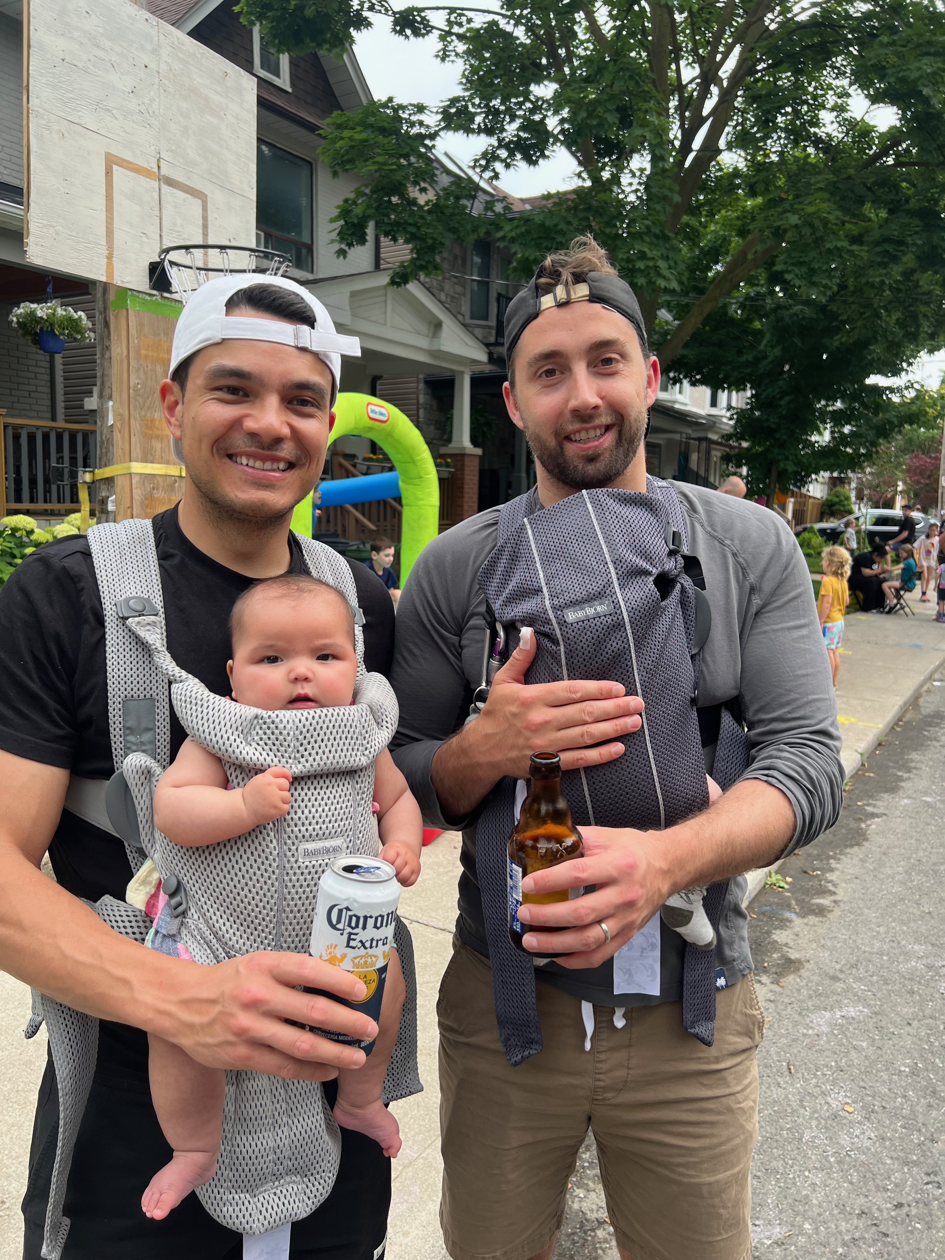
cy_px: 630
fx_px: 946
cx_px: 472
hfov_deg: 53.1
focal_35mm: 26
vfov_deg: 67.3
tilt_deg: -6.7
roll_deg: -0.5
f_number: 1.5
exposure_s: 1/607
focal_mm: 5.7
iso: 50
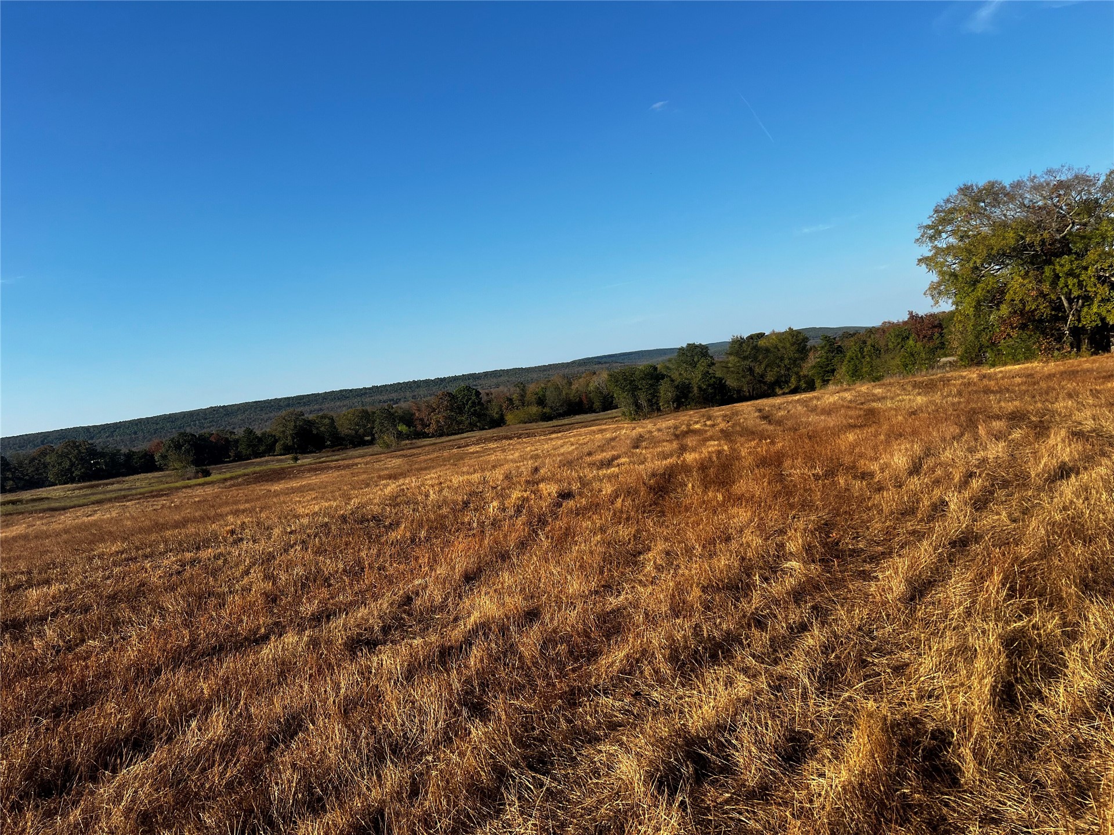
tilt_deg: -5.1
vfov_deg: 53.1
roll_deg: +9.7
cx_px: 557
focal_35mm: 26
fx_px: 837
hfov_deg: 67.3
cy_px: 418
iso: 50
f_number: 1.5
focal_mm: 5.7
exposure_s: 1/3831
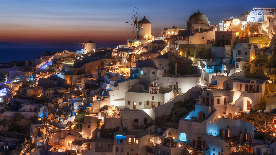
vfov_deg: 19.7
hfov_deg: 34.3
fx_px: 446
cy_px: 73
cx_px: 121
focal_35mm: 61
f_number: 16
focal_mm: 50
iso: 100
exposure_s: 2.5
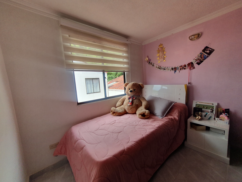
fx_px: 91
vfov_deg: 89.9
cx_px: 121
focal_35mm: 13
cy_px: 91
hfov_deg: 106.2
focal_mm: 1.8
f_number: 2.2
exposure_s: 1/212
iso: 50
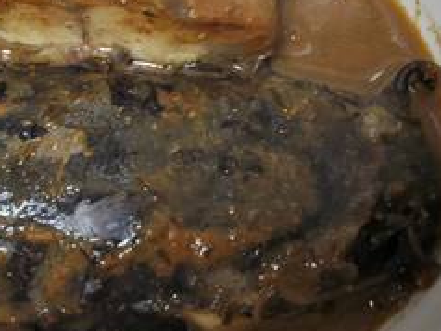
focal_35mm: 64
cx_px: 44
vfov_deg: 22.8
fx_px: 816
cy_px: 100
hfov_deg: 29.0
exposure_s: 1/40
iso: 250
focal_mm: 4.3
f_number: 2.4
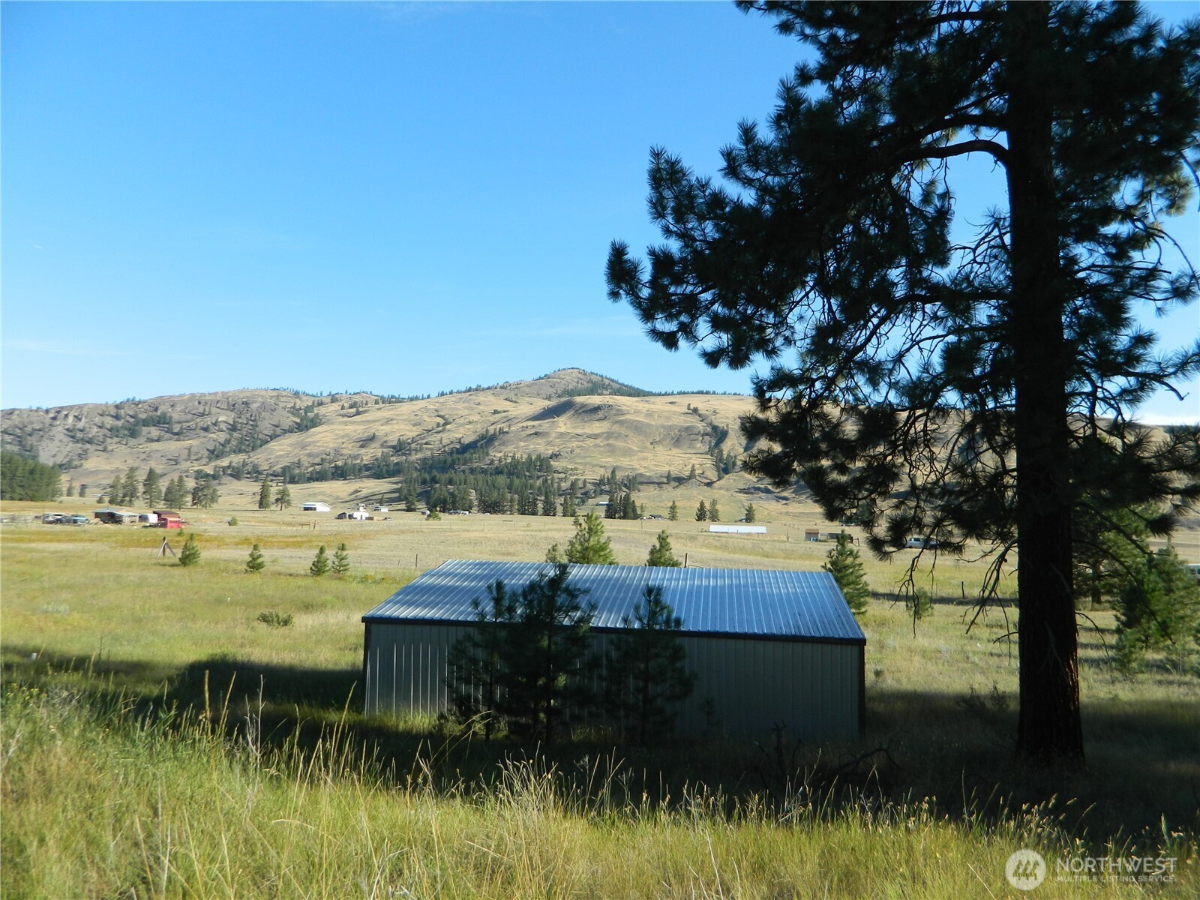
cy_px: 450
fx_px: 867
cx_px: 600
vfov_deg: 54.9
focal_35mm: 25
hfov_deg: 69.4
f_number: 8.7
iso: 80
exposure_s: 1/80
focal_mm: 4.5
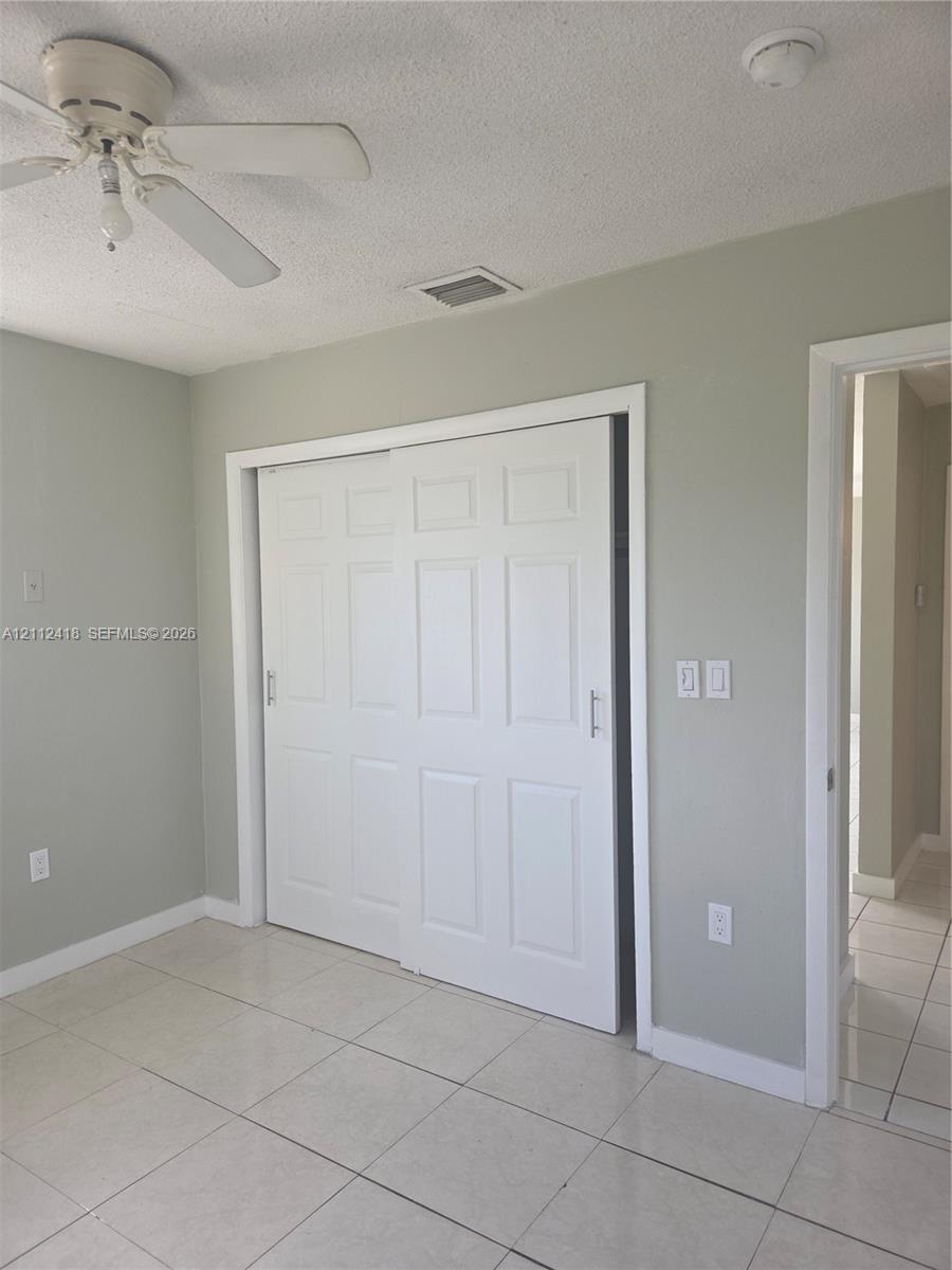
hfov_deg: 58.9
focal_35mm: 23
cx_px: 476
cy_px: 635
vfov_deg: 73.9
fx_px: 843
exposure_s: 1/60
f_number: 1.8
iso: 40
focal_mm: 5.4
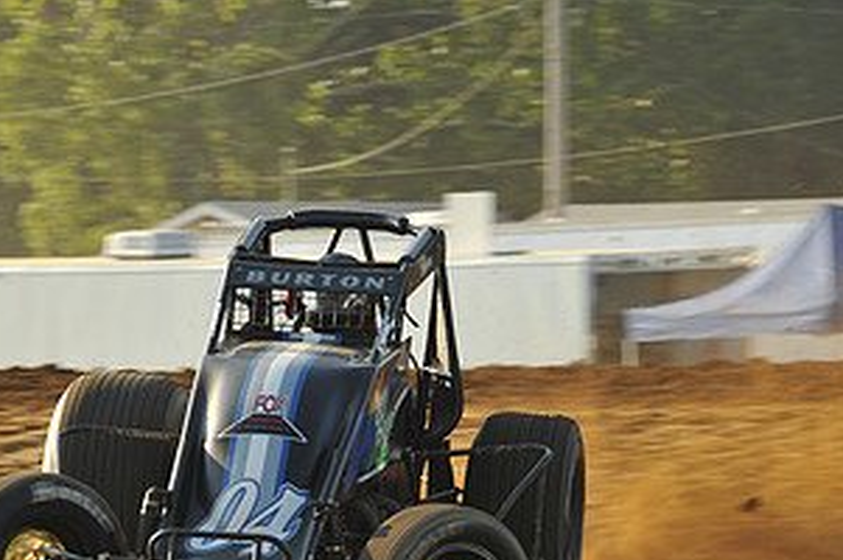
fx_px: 7883
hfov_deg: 6.1
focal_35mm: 337
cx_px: 207
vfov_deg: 4.1
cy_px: 493
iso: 400
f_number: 9
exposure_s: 1/320
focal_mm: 175
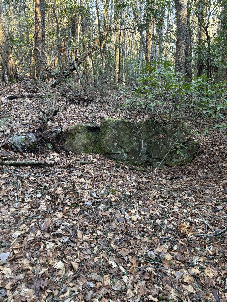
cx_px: 114
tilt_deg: -12.3
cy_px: 151
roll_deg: -1.3
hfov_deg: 53.1
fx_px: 227
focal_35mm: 26
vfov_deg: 67.3
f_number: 1.6
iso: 160
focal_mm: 5.96
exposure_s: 1/60
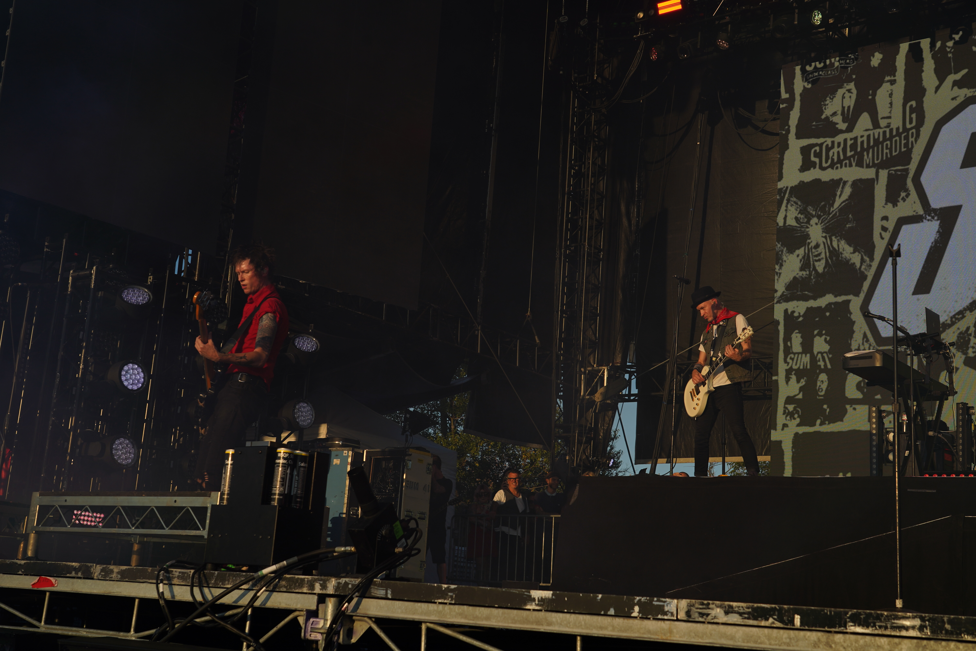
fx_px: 1193
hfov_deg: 44.5
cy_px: 326
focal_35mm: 44
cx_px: 488
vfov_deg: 30.5
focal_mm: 44
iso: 100
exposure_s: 1/400
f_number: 8
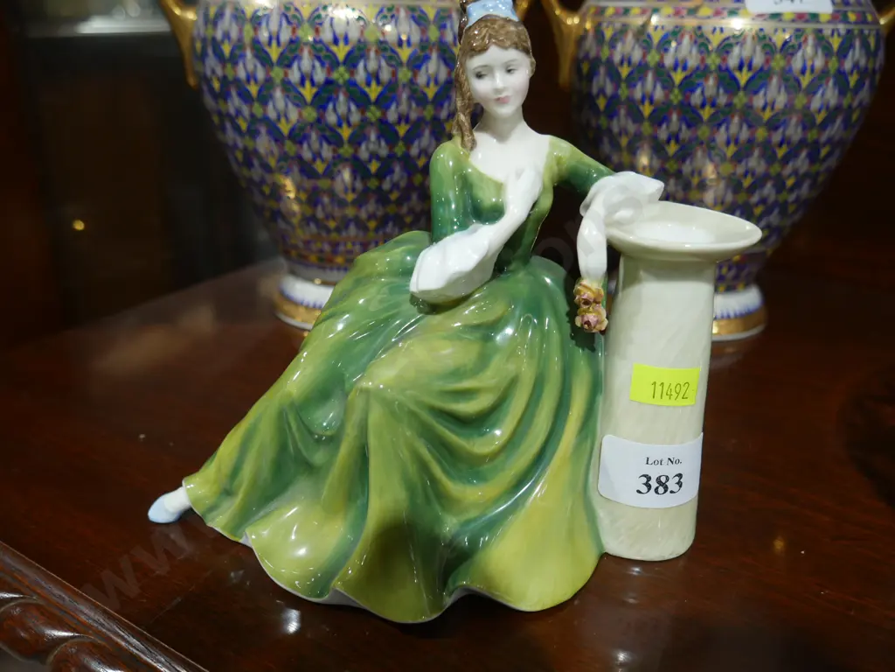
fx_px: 724
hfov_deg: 63.4
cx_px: 448
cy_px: 336
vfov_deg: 49.7
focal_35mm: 28
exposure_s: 1/60
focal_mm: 14
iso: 320
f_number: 3.5
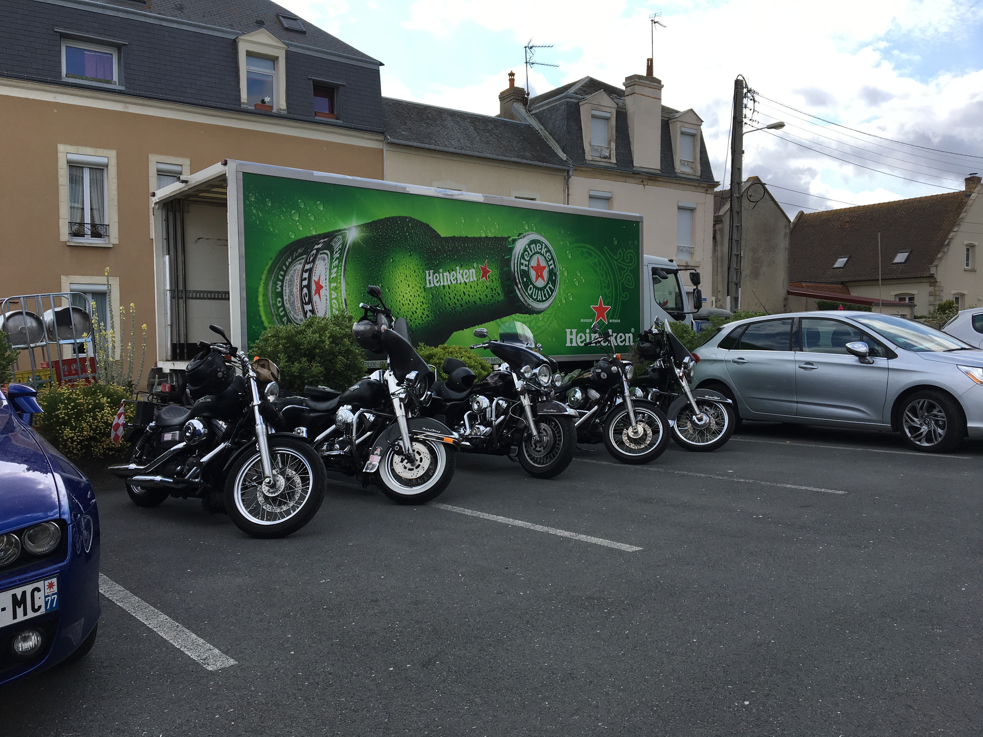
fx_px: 824
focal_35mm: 29
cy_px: 368
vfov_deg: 48.2
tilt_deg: -1.4
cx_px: 492
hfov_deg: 61.7
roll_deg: -0.1
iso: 25
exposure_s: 1/1221
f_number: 2.2
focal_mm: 4.15
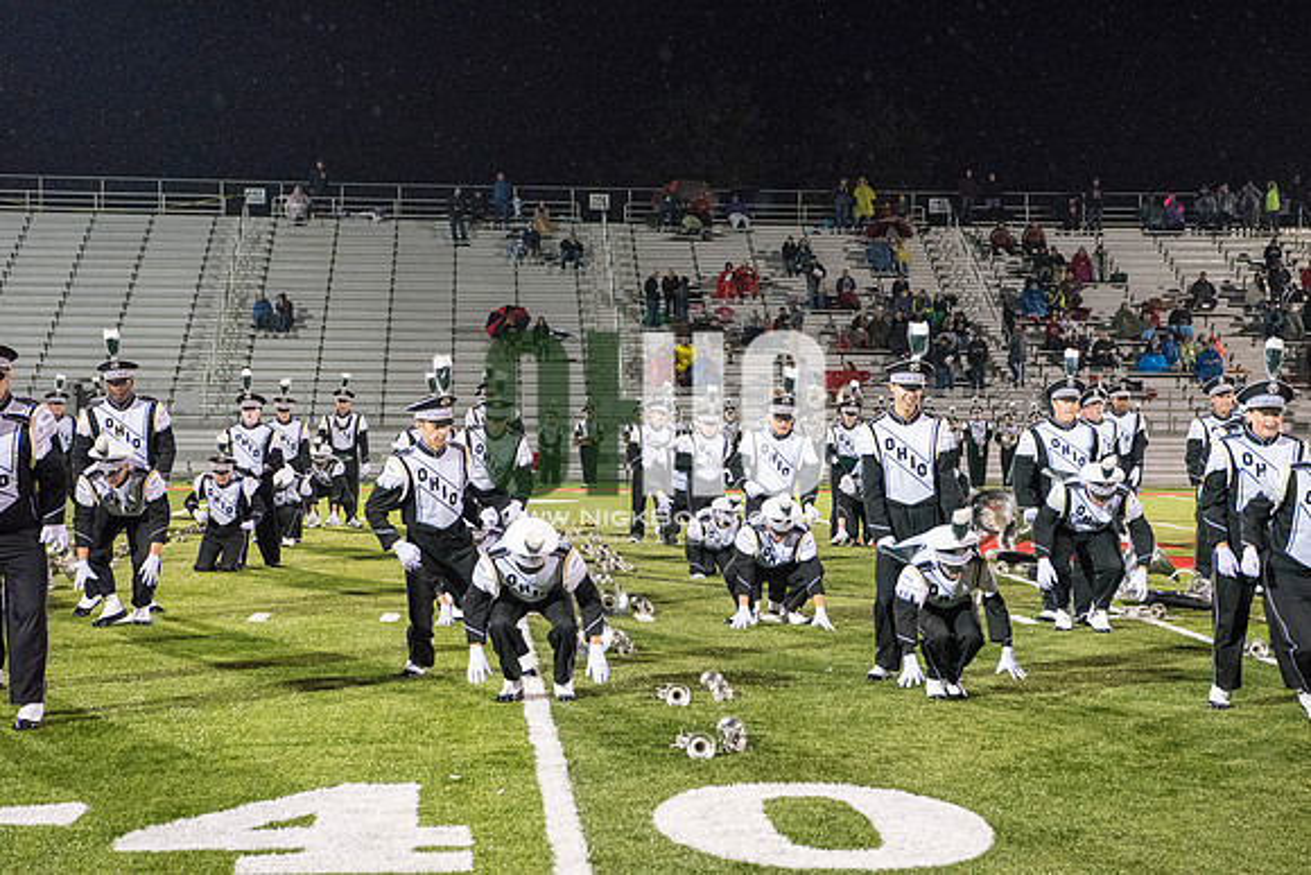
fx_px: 2550
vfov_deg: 19.5
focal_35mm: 70
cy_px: 438
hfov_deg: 28.8
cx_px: 656
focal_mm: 70
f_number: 5.6
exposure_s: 1/320
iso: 5000
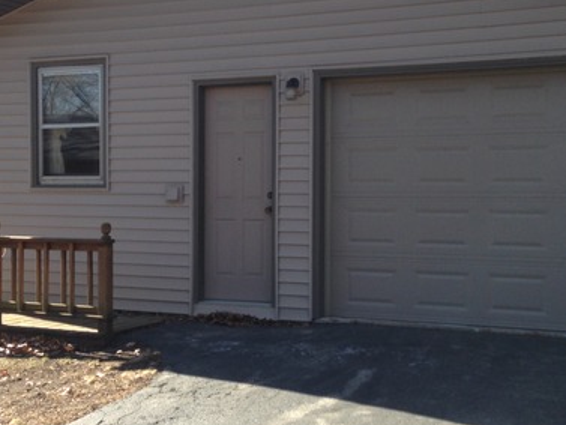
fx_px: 916
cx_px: 300
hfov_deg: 34.3
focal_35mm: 56
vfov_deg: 26.1
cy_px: 207
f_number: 2.4
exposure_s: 1/417
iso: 50
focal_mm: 4.12
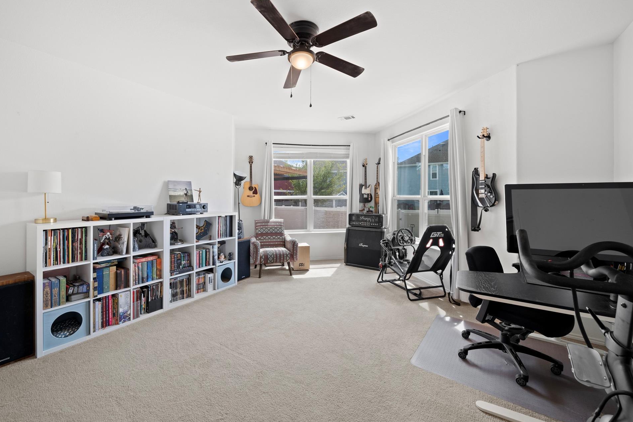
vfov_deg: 81.2
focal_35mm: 14
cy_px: 203
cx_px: 295
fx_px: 246
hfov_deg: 104.1
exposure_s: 1/2
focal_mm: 13
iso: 200
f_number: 9
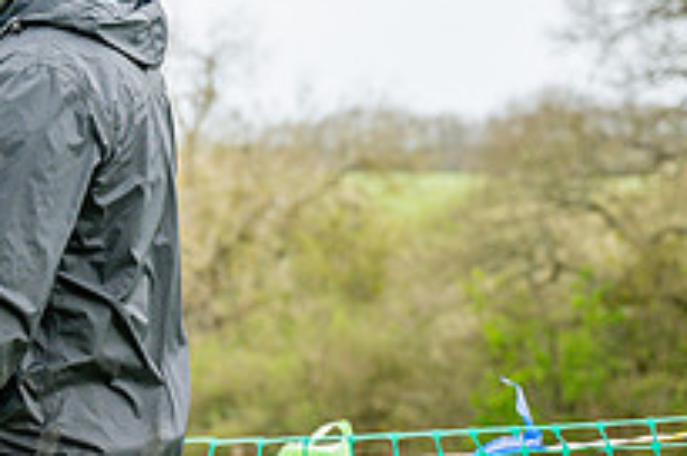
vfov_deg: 5.9
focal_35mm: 231
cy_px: 463
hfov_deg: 8.8
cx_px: -88
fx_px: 4401
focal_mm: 70
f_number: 4
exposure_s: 1/1600
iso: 400
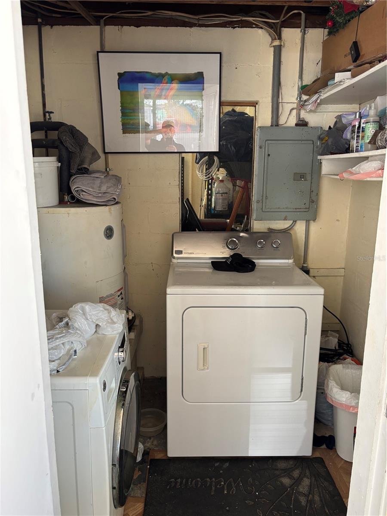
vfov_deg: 67.3
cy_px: 258
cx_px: 194
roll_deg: -1.1
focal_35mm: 26
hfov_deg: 53.1
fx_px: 388
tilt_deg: -12.7
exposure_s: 1/80
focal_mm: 5.96
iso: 125
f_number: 1.6
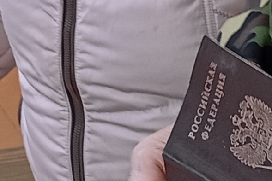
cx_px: 243
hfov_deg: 10.1
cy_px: -148
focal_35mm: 202
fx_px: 1527
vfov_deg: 6.6
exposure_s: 1/50
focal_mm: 4.27
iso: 487
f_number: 1.8
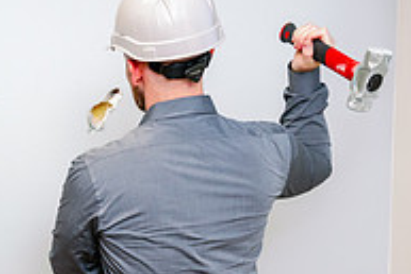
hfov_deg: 24.4
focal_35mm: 72
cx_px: -128
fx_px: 823
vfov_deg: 18.5
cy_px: 267
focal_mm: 24
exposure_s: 1/200
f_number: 5.6
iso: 800
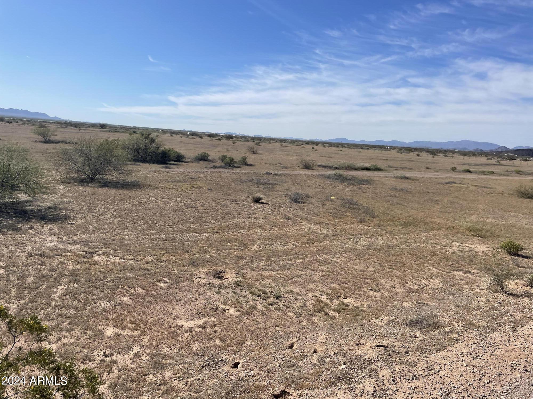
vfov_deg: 53.1
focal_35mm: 26
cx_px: 266
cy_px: 200
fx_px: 400
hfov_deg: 67.3
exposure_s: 1/5814
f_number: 1.6
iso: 32
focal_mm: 4.2
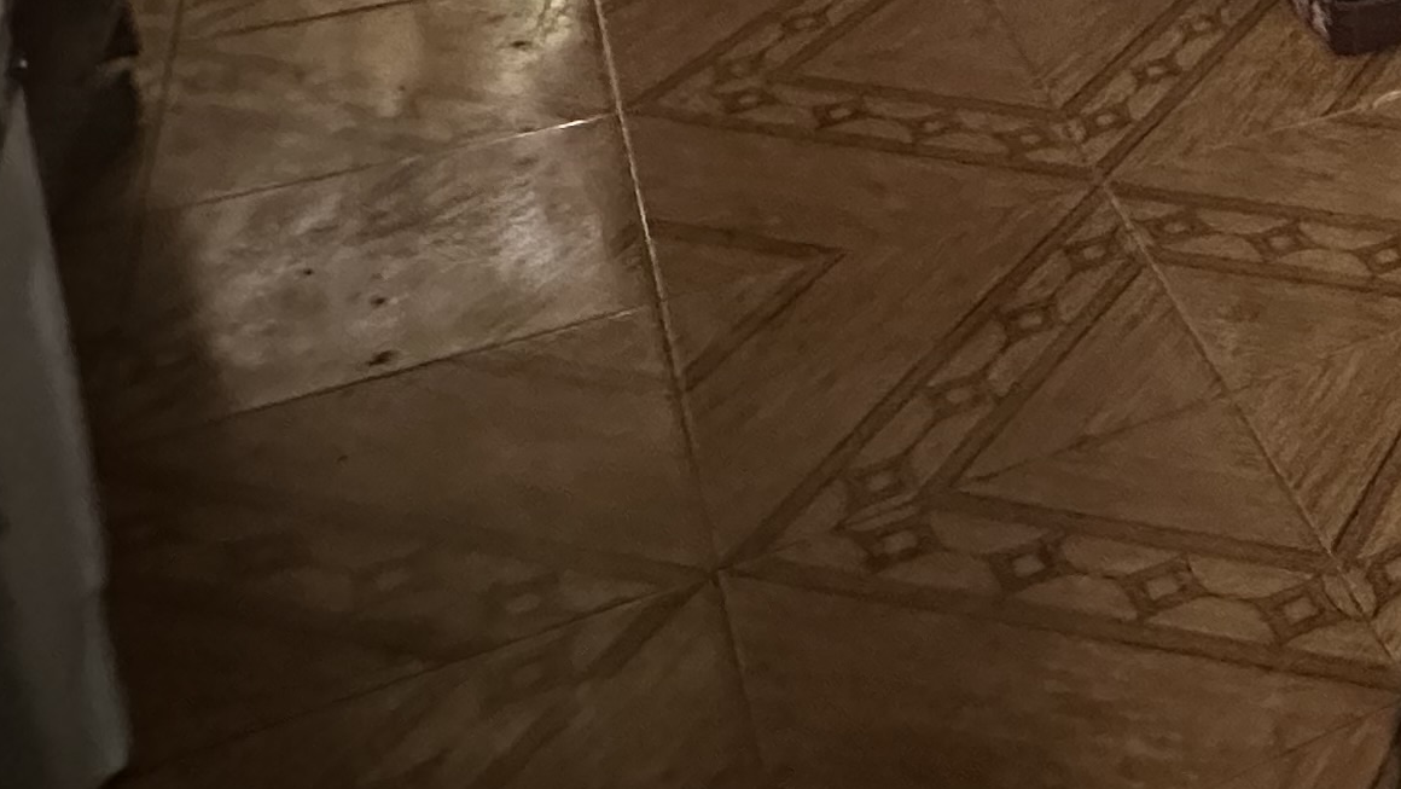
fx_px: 1969
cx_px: 1839
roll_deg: -3.7
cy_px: -288
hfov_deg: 30.5
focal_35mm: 53
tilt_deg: -18.1
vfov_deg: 20.4
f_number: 2.2
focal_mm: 2.22
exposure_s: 1/30
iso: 1000
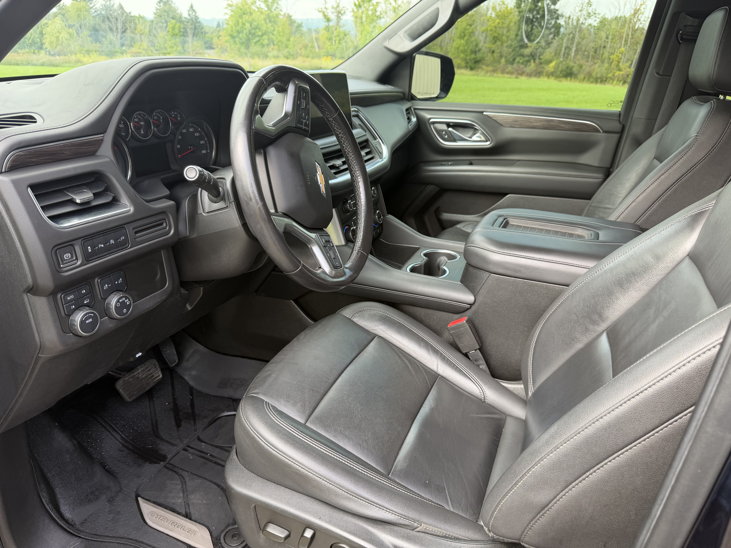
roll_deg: -4.5
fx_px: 507
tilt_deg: -25.8
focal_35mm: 24
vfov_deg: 56.8
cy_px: 274
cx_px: 366
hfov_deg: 71.6
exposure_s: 1/149
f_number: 1.78
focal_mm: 6.76
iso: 80
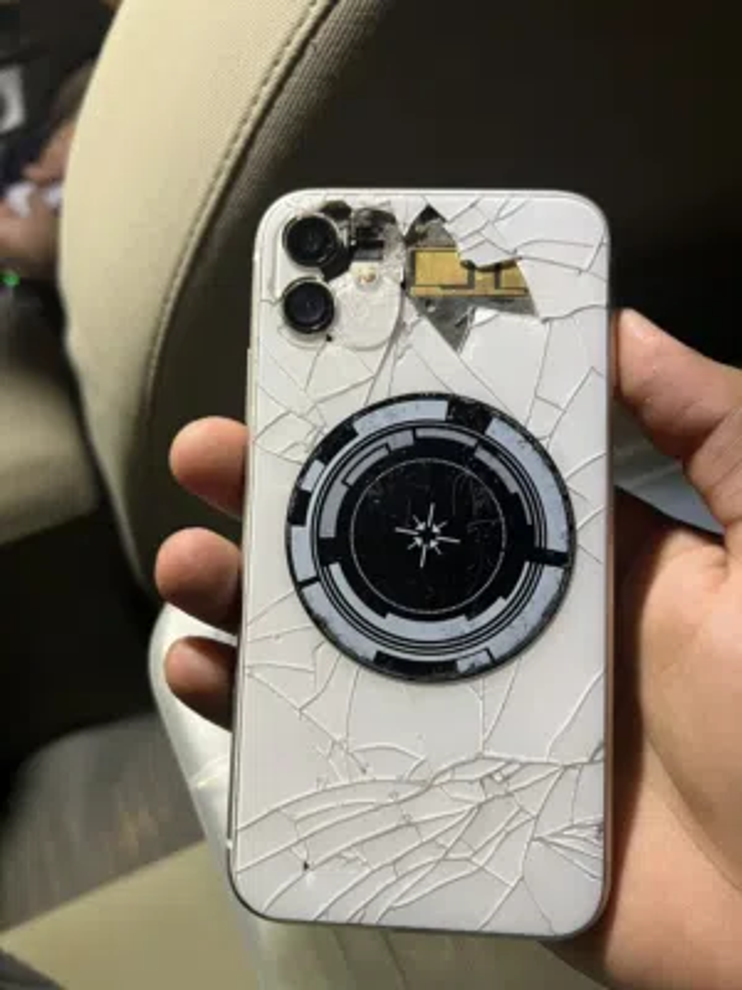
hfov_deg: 53.1
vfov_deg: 67.3
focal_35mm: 26
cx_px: 371
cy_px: 495
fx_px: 743
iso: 400
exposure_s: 1/33
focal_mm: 5.7
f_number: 1.5
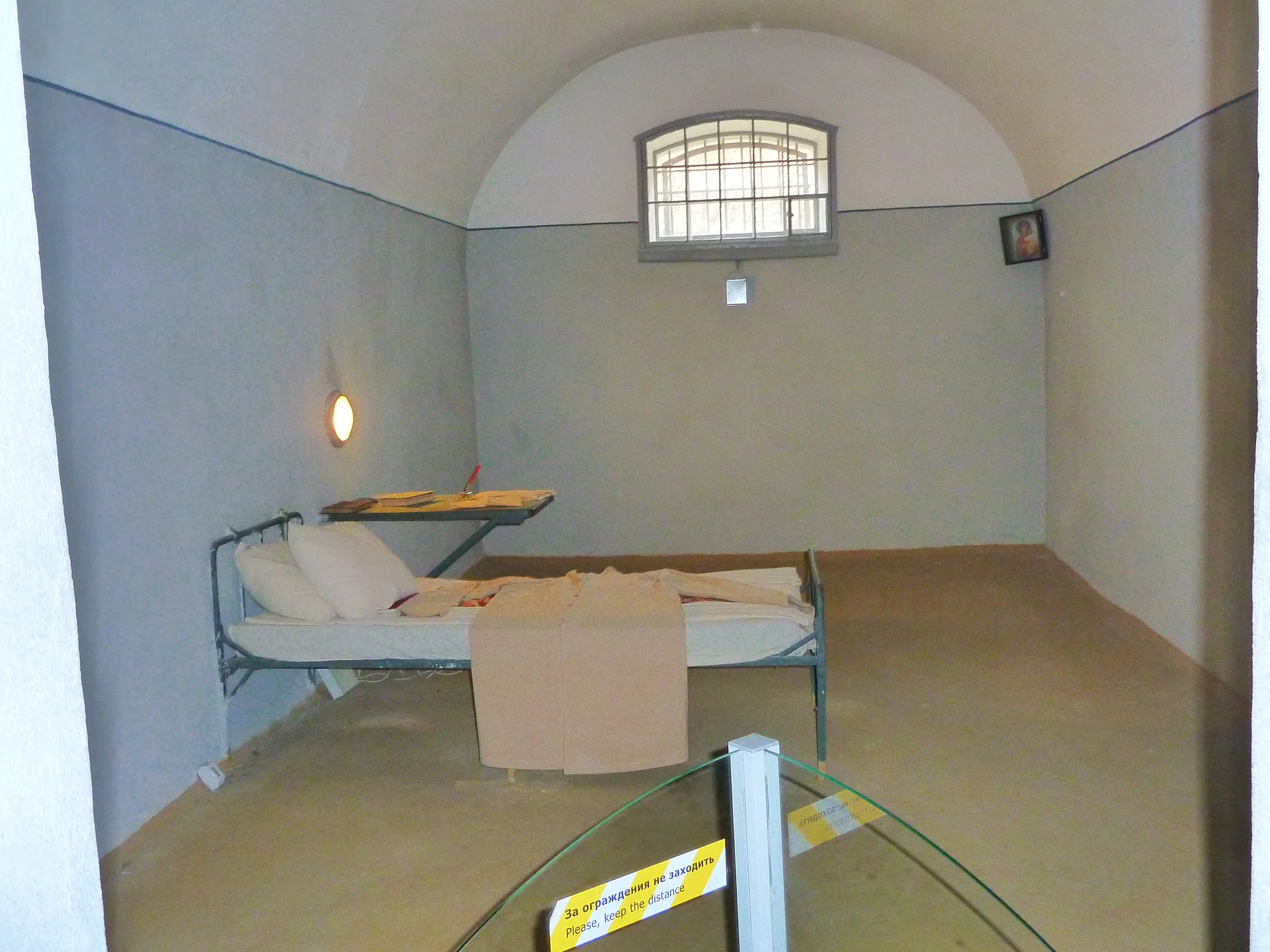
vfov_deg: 46.8
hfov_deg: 60.0
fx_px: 1101
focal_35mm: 30
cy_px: 476
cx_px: 635
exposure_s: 1/15
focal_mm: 5
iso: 800
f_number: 3.4
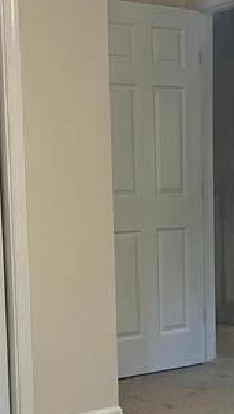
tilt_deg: -4.8
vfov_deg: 30.4
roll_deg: +2.2
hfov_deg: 17.5
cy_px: 266
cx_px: 152
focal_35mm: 69
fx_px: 759
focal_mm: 5.1
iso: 125
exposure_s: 1/60
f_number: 1.6
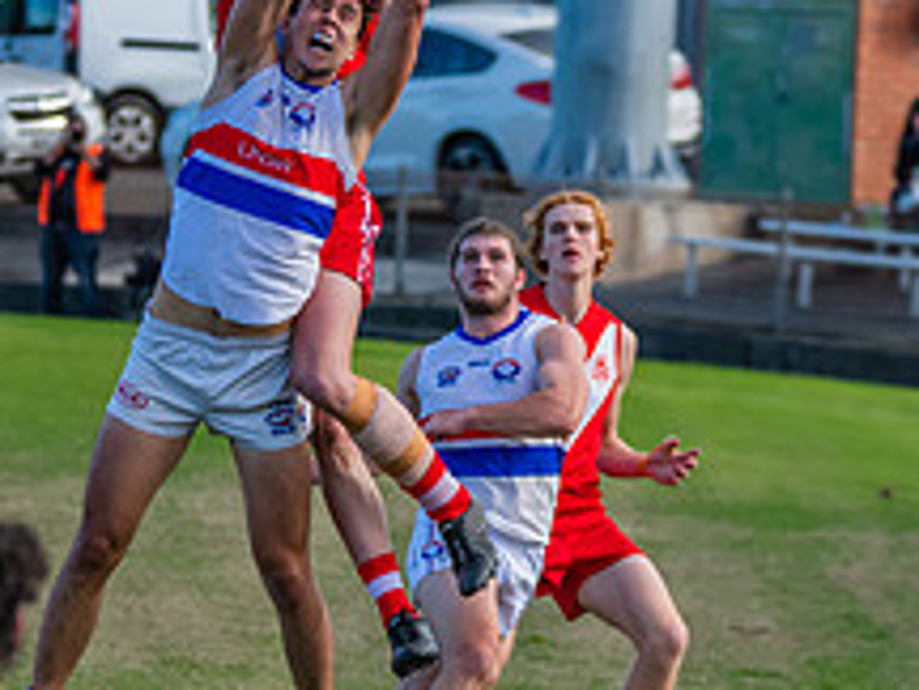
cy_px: 448
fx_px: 15929
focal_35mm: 600
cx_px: 275
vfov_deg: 2.5
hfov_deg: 3.3
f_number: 5.3
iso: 1000
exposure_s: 1/1600
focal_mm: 200
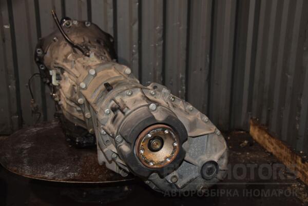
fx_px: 411
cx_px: 154
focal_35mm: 48
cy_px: 103
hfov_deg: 41.1
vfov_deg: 28.1
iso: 800
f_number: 5
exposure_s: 1/60
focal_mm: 32
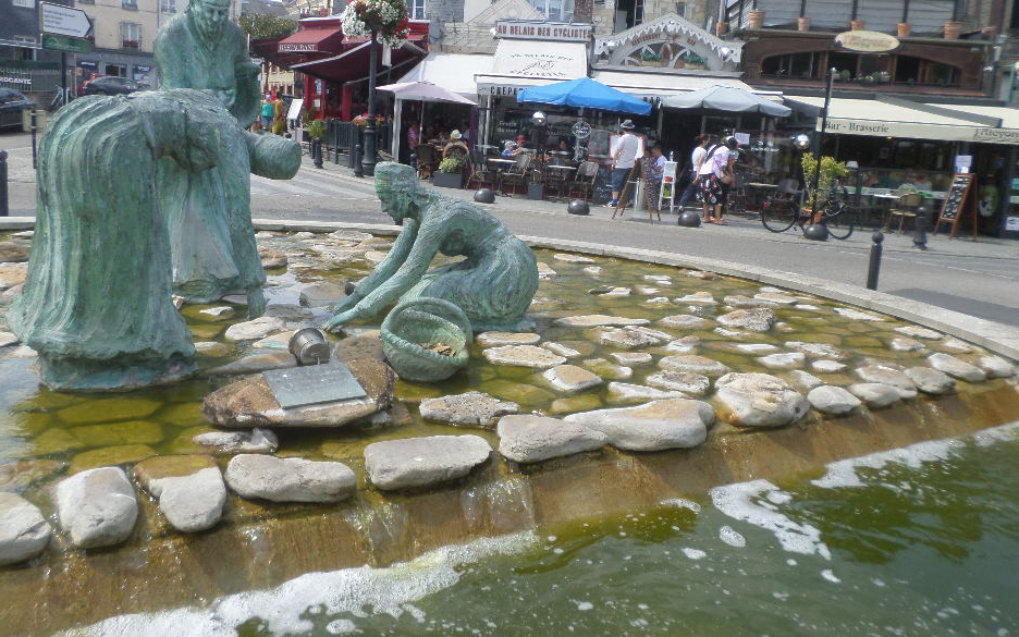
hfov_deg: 64.6
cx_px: 513
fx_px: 805
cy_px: 270
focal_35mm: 29
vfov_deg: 43.0
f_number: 2.5
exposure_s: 1/1000
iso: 80
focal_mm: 4.5
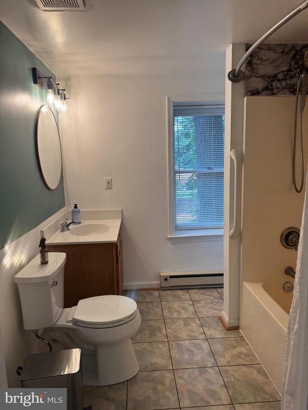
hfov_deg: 56.8
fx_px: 285
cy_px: 205
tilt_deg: -8.9
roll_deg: +2.1
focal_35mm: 24
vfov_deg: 71.6
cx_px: 154
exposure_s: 1/120
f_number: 1.78
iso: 80
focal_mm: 6.76
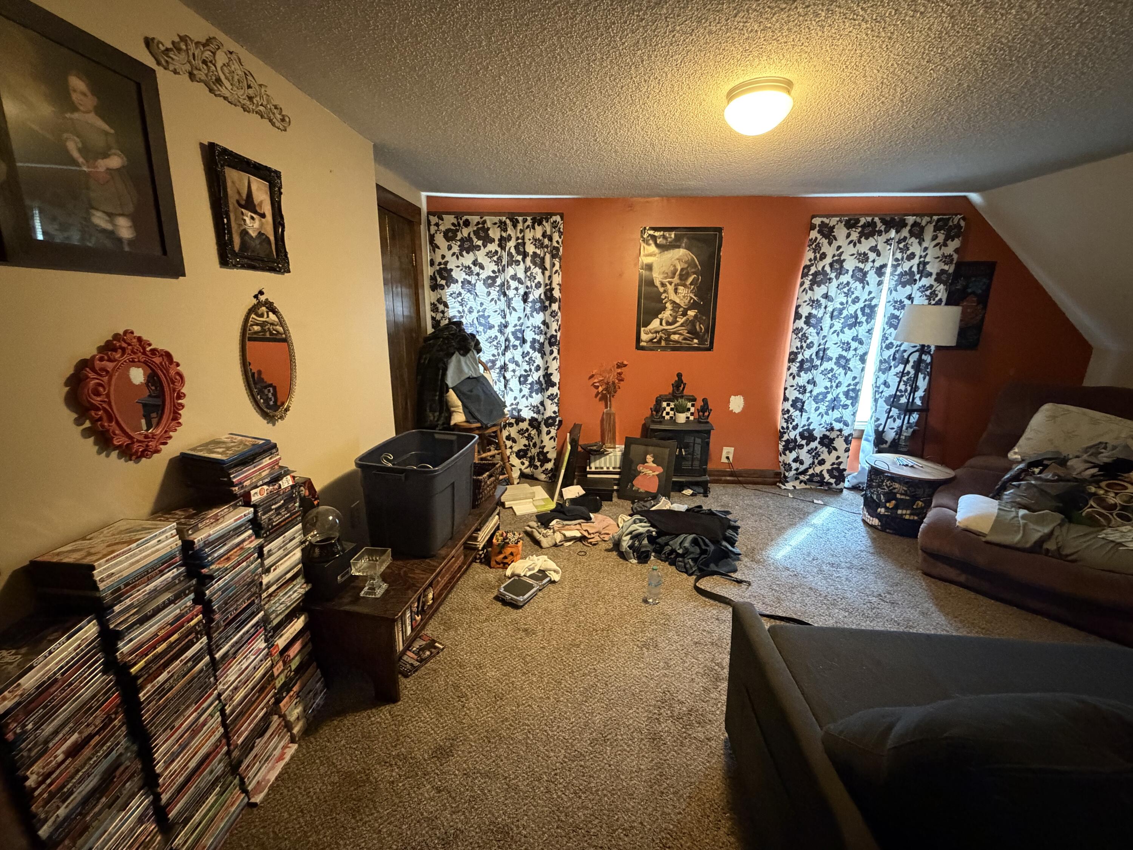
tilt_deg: -13.8
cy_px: 425
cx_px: 566
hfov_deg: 102.1
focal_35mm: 14
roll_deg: -1.0
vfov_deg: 85.7
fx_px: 458
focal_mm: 2.22
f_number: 2.2
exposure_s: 1/40
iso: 1000
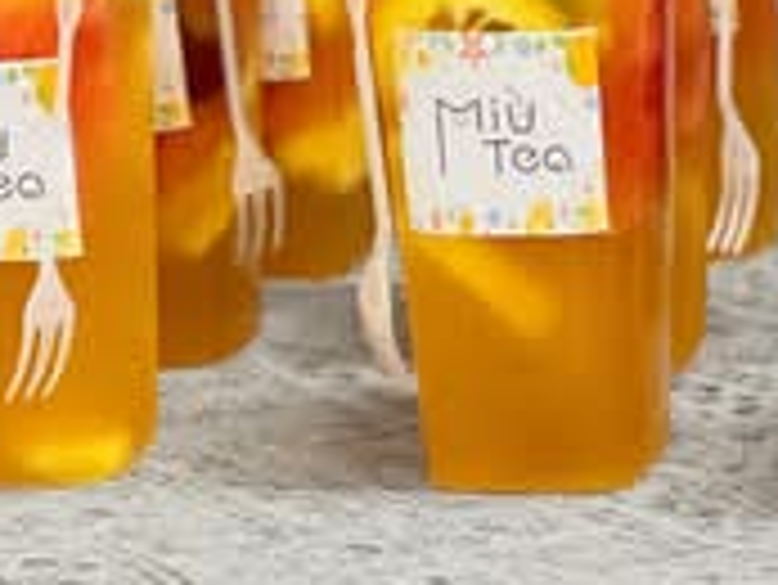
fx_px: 5870
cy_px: -76
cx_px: 657
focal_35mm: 261
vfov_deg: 5.7
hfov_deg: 7.6
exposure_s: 1/40
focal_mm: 9
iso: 320
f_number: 2.8
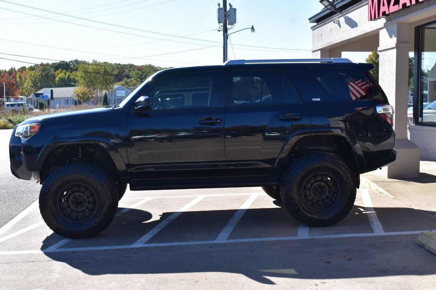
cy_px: 145
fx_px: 545
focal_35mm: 45
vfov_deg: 29.8
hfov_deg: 43.6
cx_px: 218
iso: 400
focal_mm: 30
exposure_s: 1/400
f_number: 11
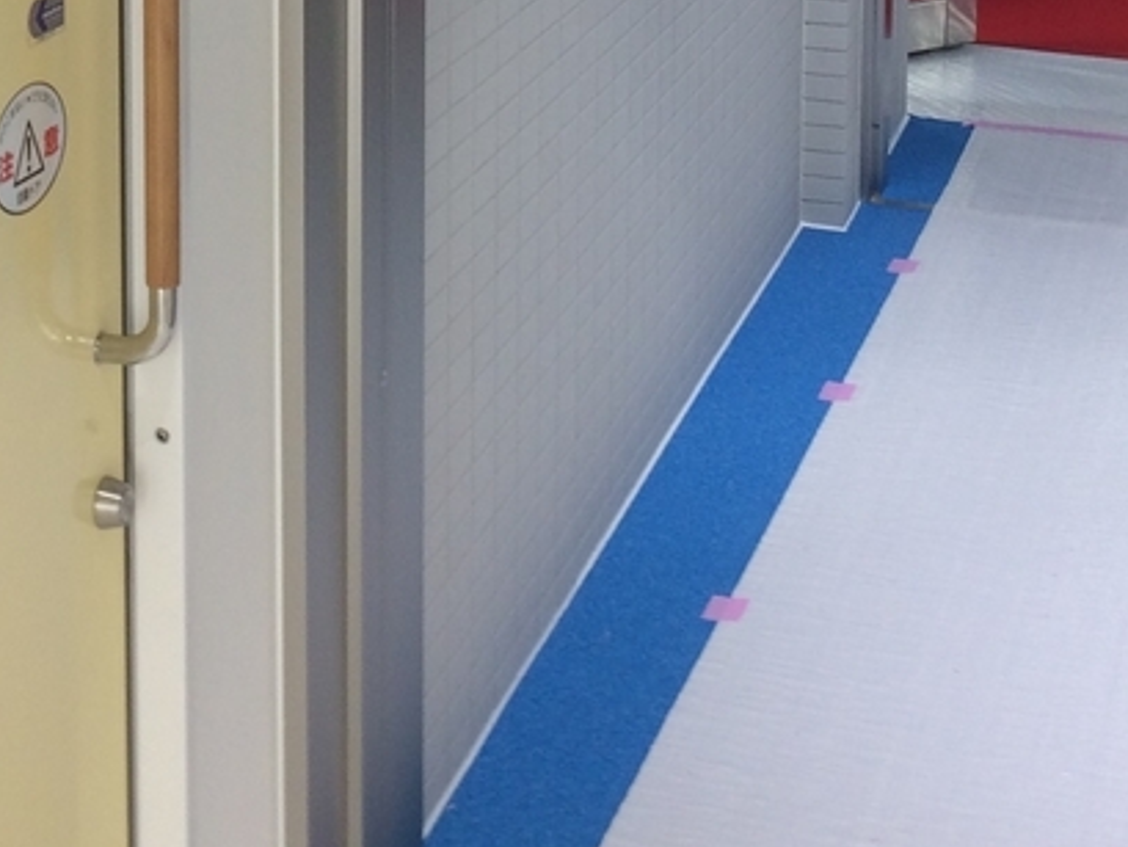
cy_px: -226
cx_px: 234
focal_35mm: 85
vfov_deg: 16.5
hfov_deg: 22.7
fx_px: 2771
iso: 40
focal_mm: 4.15
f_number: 2.2
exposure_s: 1/60
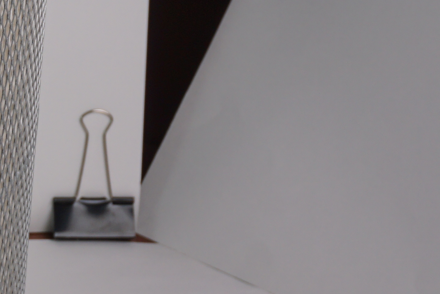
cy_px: 171
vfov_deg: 6.3
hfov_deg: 9.0
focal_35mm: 217
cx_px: -380
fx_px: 2653
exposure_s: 1/15
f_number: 8
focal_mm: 35
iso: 100
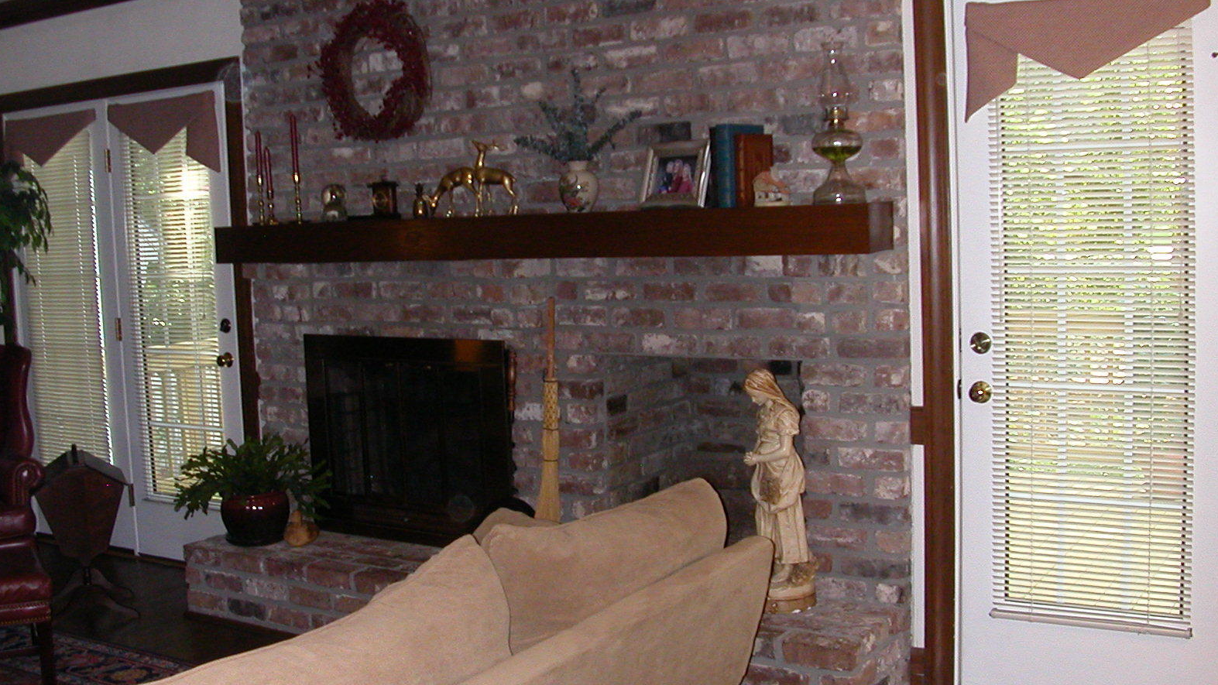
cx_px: 614
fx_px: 1324
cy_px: 363
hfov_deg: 49.4
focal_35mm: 41
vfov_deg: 29.0
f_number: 2.7
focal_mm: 5.6
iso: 200
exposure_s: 1/59.9
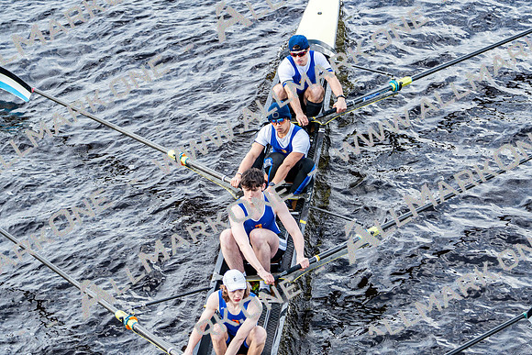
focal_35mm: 200
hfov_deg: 10.3
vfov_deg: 6.9
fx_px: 2956
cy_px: 178
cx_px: 266
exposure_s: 1/1250
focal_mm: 200
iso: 1250
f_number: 5.6
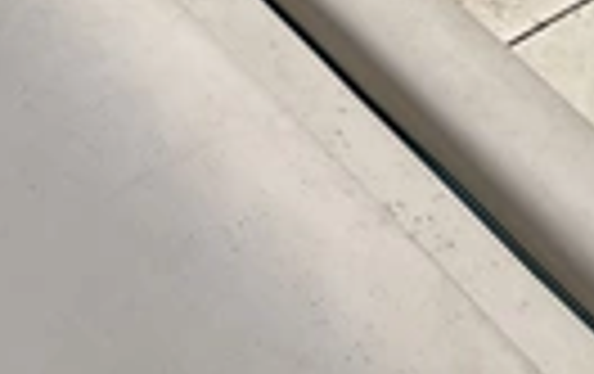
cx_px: 63
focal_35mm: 93
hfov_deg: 21.8
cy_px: -239
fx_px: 1508
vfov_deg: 13.1
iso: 25
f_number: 1.8
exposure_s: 1/6536
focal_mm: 3
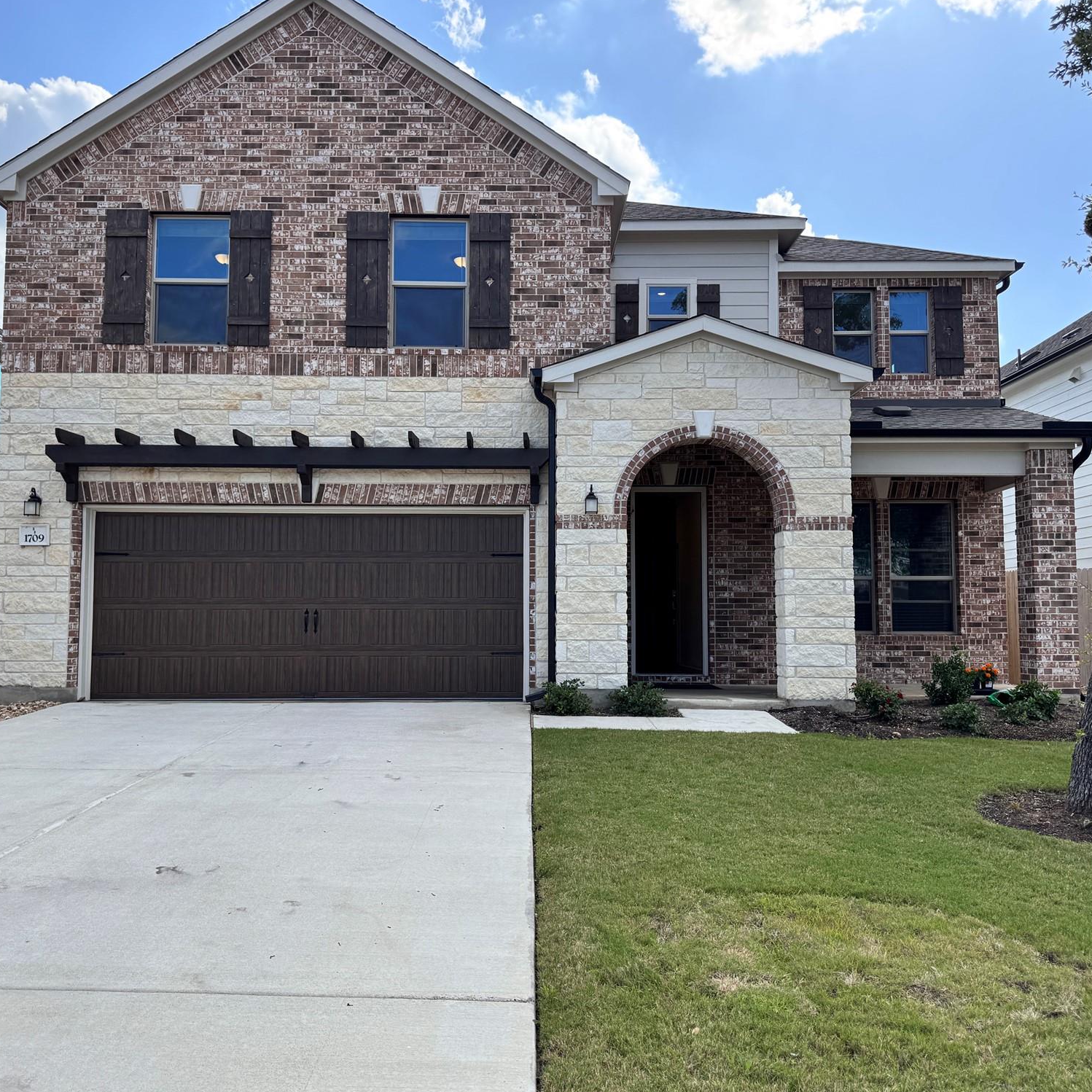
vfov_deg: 55.6
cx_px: 516
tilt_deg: +4.2
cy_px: 543
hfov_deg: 55.6
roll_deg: +0.0
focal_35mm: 29
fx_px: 1035
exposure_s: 1/2105
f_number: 1.78
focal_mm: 6.76
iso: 80
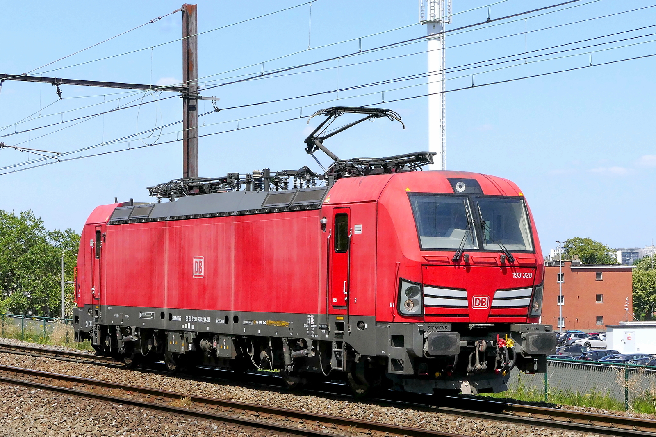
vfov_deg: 16.8
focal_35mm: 81
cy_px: 218
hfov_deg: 25.1
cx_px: 328
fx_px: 1476
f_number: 10
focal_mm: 29.8
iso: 500
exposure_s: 1/800
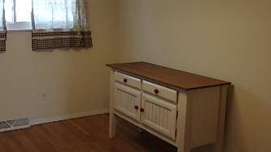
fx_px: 316
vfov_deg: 27.0
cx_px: 77
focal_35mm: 44
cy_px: 62
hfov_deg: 45.2
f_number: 3.5
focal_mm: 3.7
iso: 200
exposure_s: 1/60
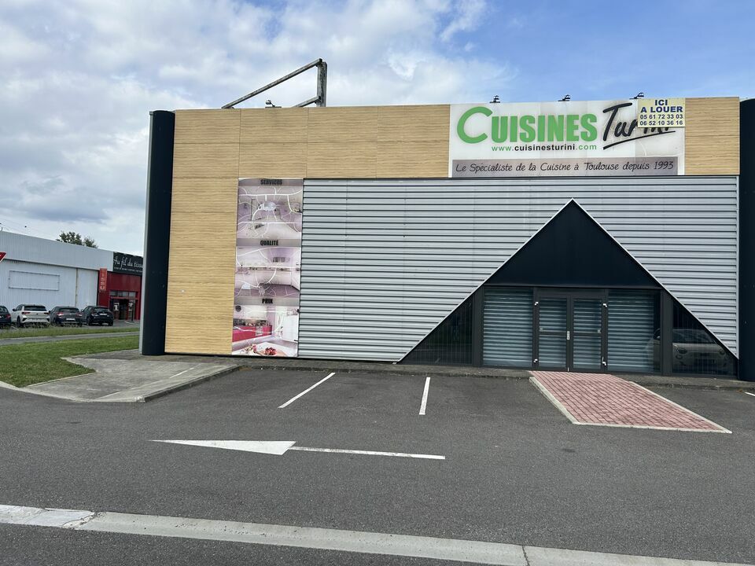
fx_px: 567
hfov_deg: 67.3
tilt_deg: +2.4
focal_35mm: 26
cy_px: 283
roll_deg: -1.4
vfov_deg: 53.1
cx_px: 378
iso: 50
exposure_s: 1/4831
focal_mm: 5.7
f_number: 1.5
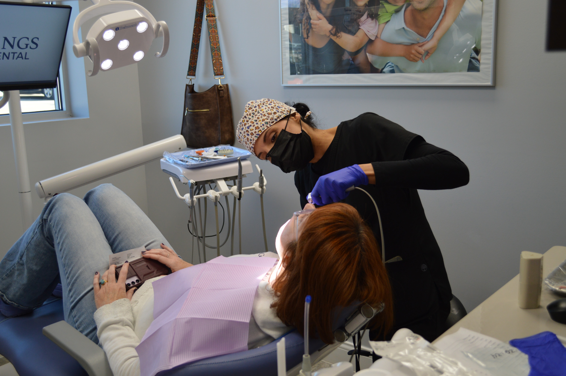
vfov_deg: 36.8
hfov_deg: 53.2
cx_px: 283
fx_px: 565
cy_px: 188
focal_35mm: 36
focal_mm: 24
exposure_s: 1/60
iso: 400
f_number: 4.2
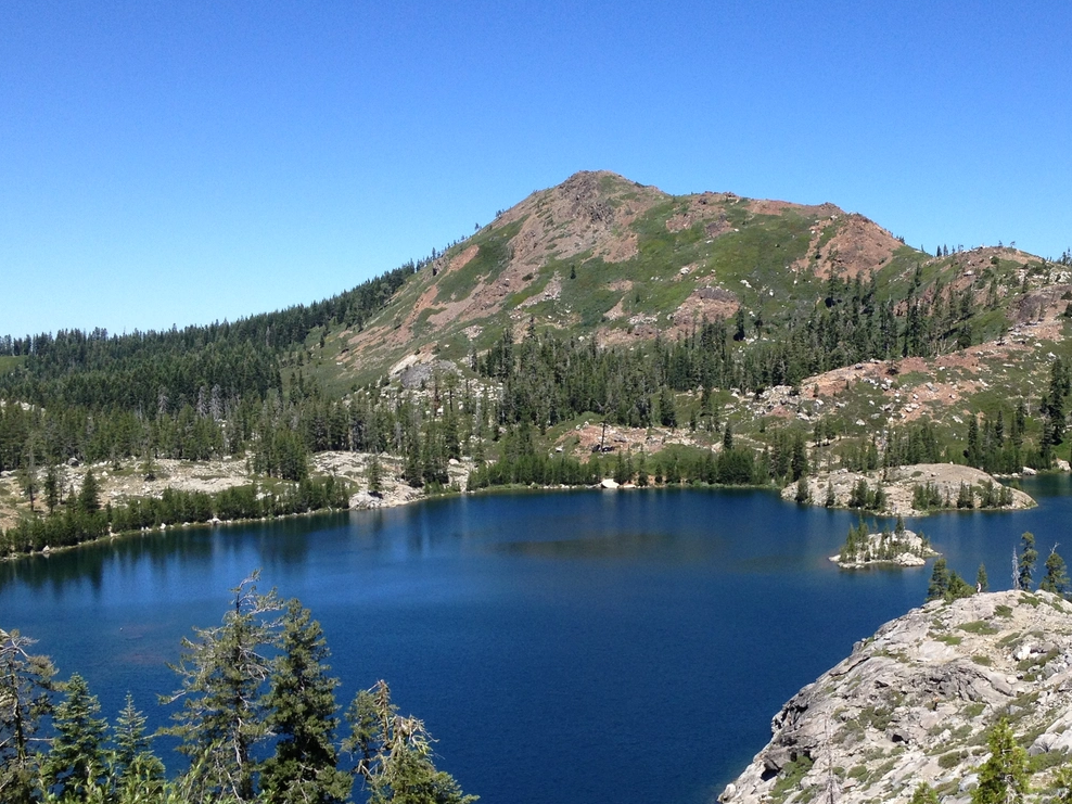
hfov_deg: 37.1
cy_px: 502
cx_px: 710
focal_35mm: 51
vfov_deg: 28.5
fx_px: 1579
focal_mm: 4.28
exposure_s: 1/1200
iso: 50
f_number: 2.4
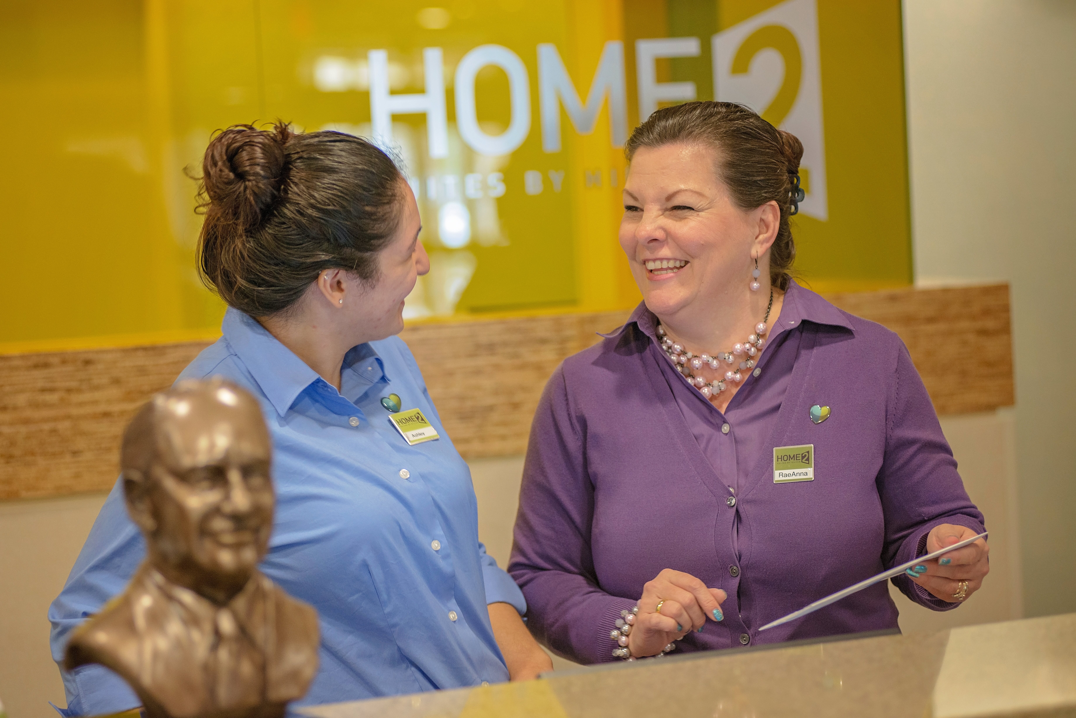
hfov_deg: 22.1
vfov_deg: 14.9
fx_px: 2750
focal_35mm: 92
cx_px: 538
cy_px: 359
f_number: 3.2
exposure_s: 1/80
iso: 800
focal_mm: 92
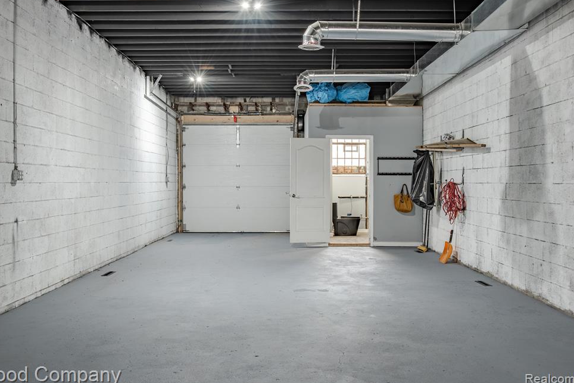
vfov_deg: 38.9
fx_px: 542
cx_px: 280
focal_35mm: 34
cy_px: 185
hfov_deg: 55.8
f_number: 8
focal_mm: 32
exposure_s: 1/15
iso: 200
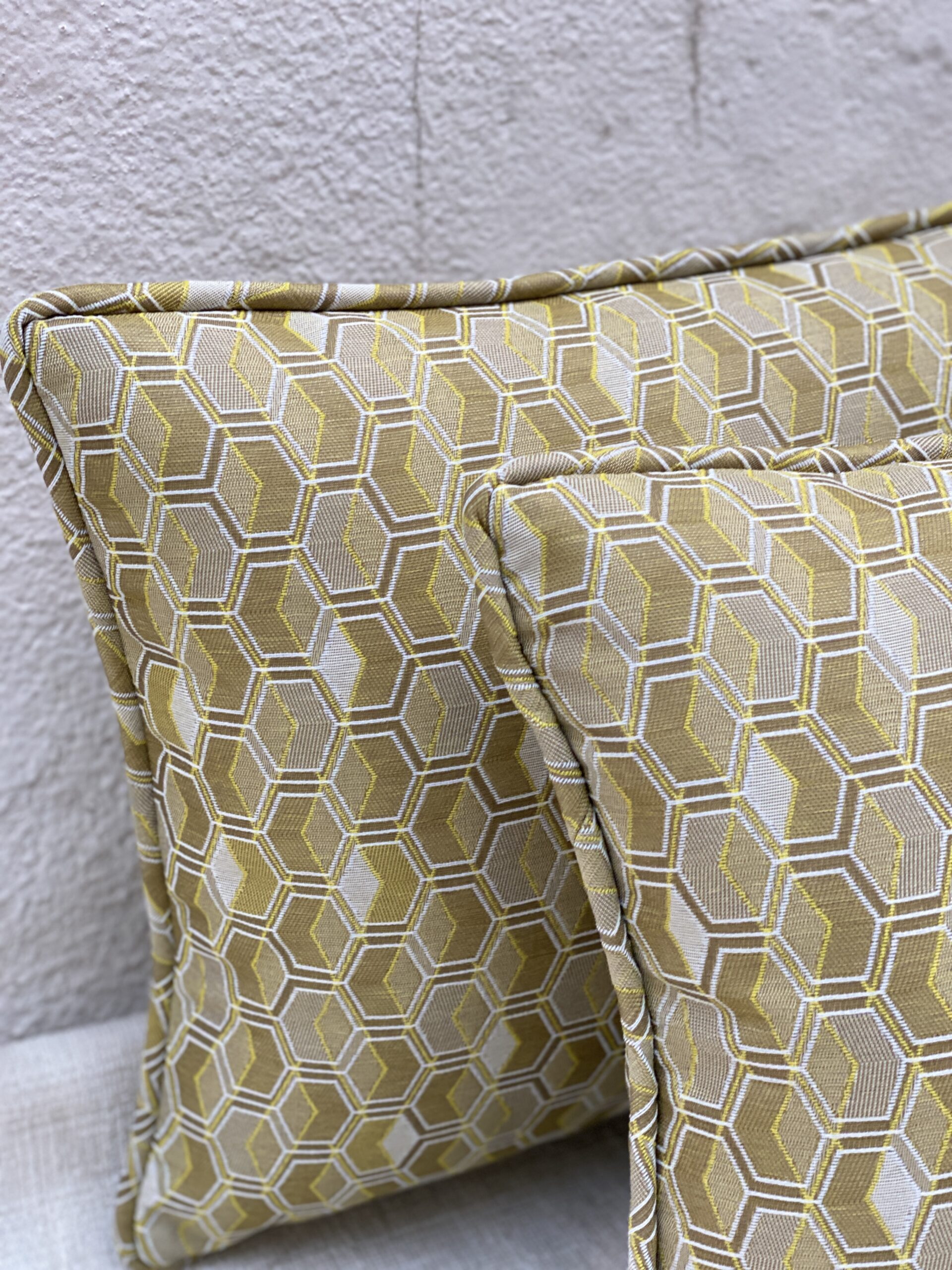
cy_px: 635
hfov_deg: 28.0
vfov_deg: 36.8
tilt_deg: -26.5
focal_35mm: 52
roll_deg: +0.5
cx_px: 476
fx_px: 1907
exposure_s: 1/40
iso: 125
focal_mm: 6
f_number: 2
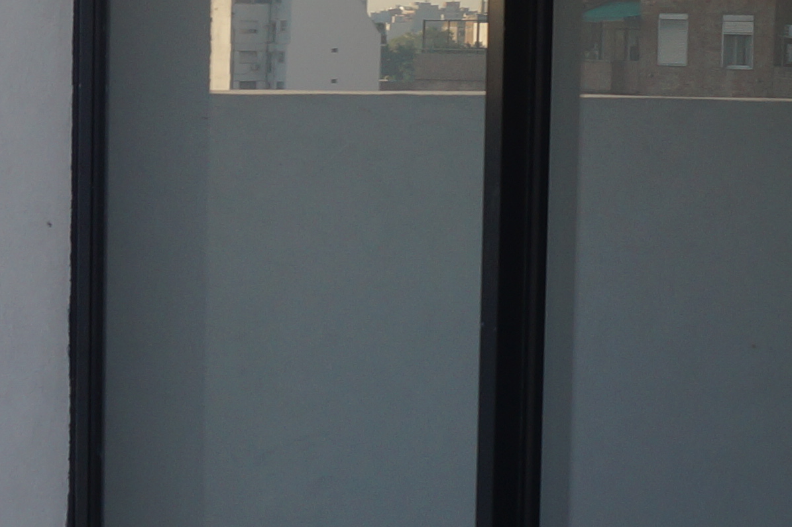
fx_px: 3012
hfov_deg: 15.0
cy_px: 425
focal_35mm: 137
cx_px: 355
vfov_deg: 10.0
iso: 100
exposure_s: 1/100
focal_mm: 20
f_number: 6.3
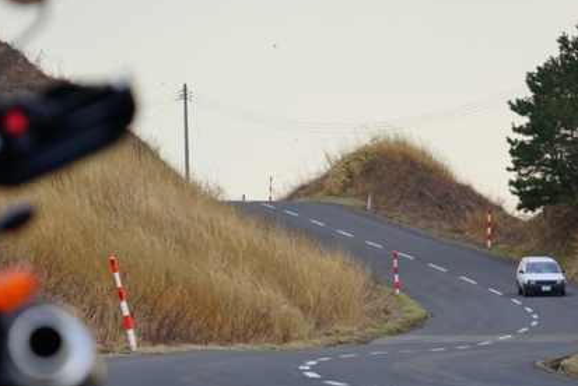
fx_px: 5945
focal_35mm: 370
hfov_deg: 5.6
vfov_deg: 3.7
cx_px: 186
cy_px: 288
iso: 500
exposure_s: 1/200
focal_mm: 191
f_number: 5.6
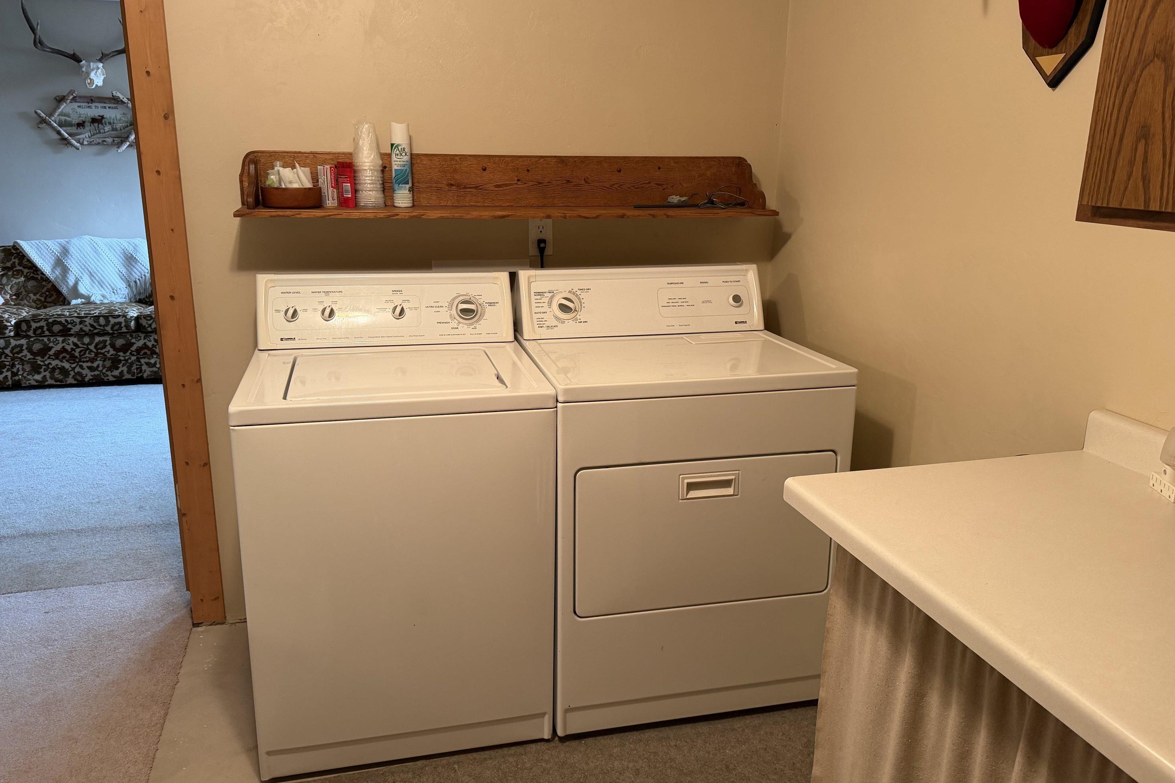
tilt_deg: -14.5
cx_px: 576
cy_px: 375
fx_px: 849
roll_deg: -0.8
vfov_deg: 49.5
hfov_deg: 69.4
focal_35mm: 26
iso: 200
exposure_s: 1/60
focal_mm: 6.76
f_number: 1.78
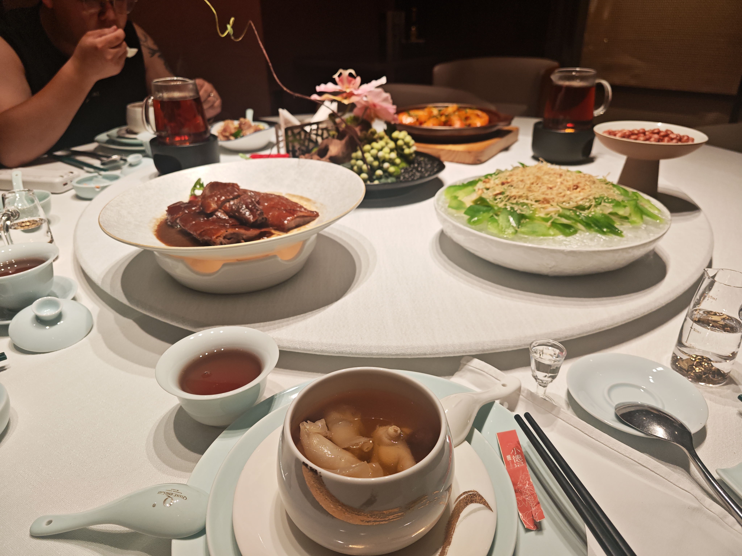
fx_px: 514
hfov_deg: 71.6
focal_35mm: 24
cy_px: 278
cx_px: 371
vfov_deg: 56.8
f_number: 1.9
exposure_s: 1/50
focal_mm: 6.67
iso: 64
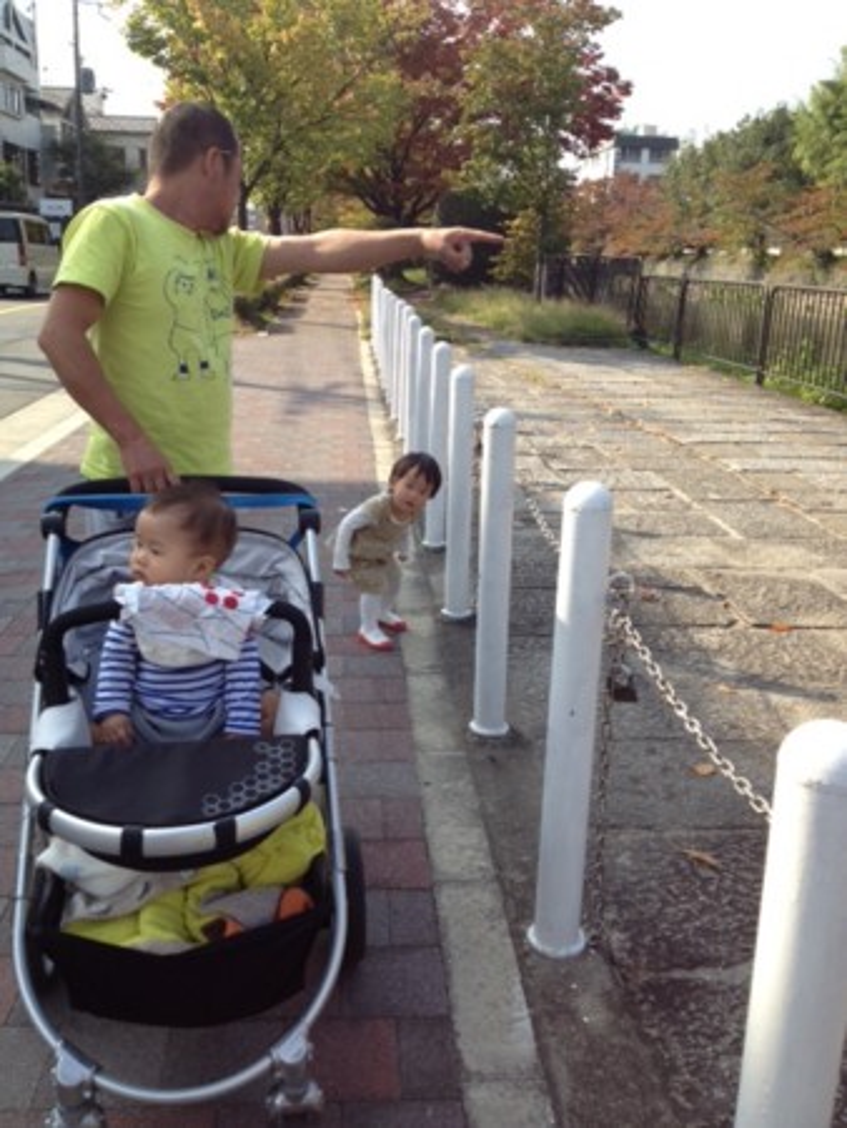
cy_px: 564
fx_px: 1141
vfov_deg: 52.6
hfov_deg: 40.7
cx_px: 424
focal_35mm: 35
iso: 50
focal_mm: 4.28
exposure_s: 1/642
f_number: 2.4
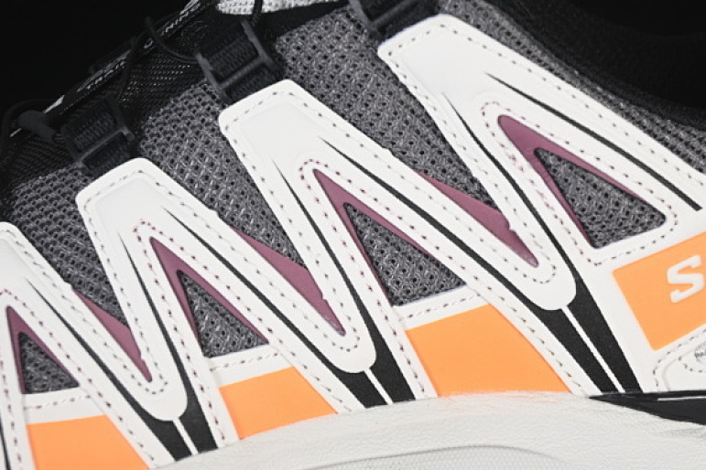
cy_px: 259
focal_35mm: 105
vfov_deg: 13.0
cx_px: 424
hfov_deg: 19.4
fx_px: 2059
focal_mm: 50
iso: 160
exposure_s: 1/80
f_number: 7.1
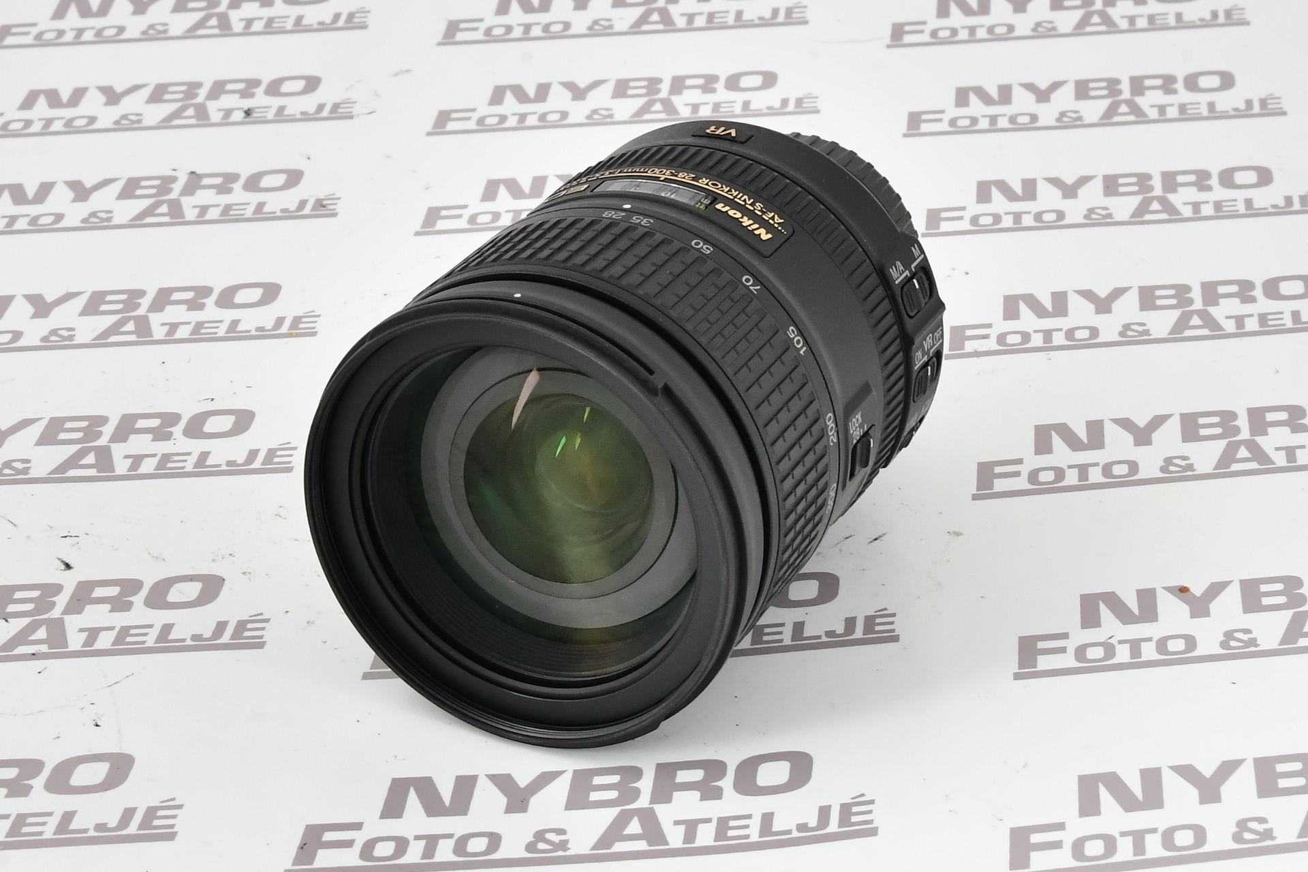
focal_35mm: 44
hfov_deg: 44.5
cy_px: 436
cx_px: 654
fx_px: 1599
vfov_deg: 30.5
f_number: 14
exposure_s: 1/125
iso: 1600
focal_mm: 44
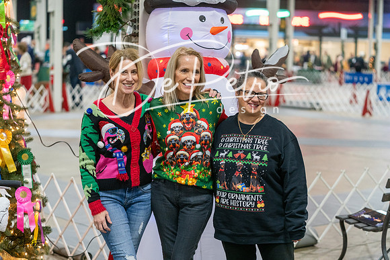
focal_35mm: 75
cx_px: 195
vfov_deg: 18.2
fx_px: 813
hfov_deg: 27.0
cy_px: 130
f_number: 2.8
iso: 3200
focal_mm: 75
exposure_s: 1/160
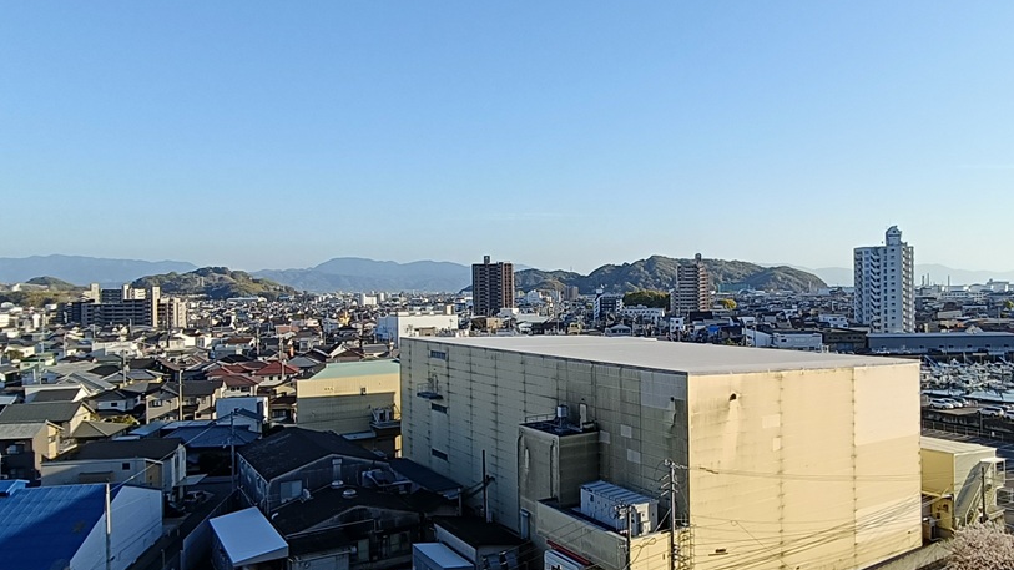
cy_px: 300
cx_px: 574
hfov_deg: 67.6
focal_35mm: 28
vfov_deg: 41.5
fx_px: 753
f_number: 2.2
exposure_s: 1/597
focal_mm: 1.68
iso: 64
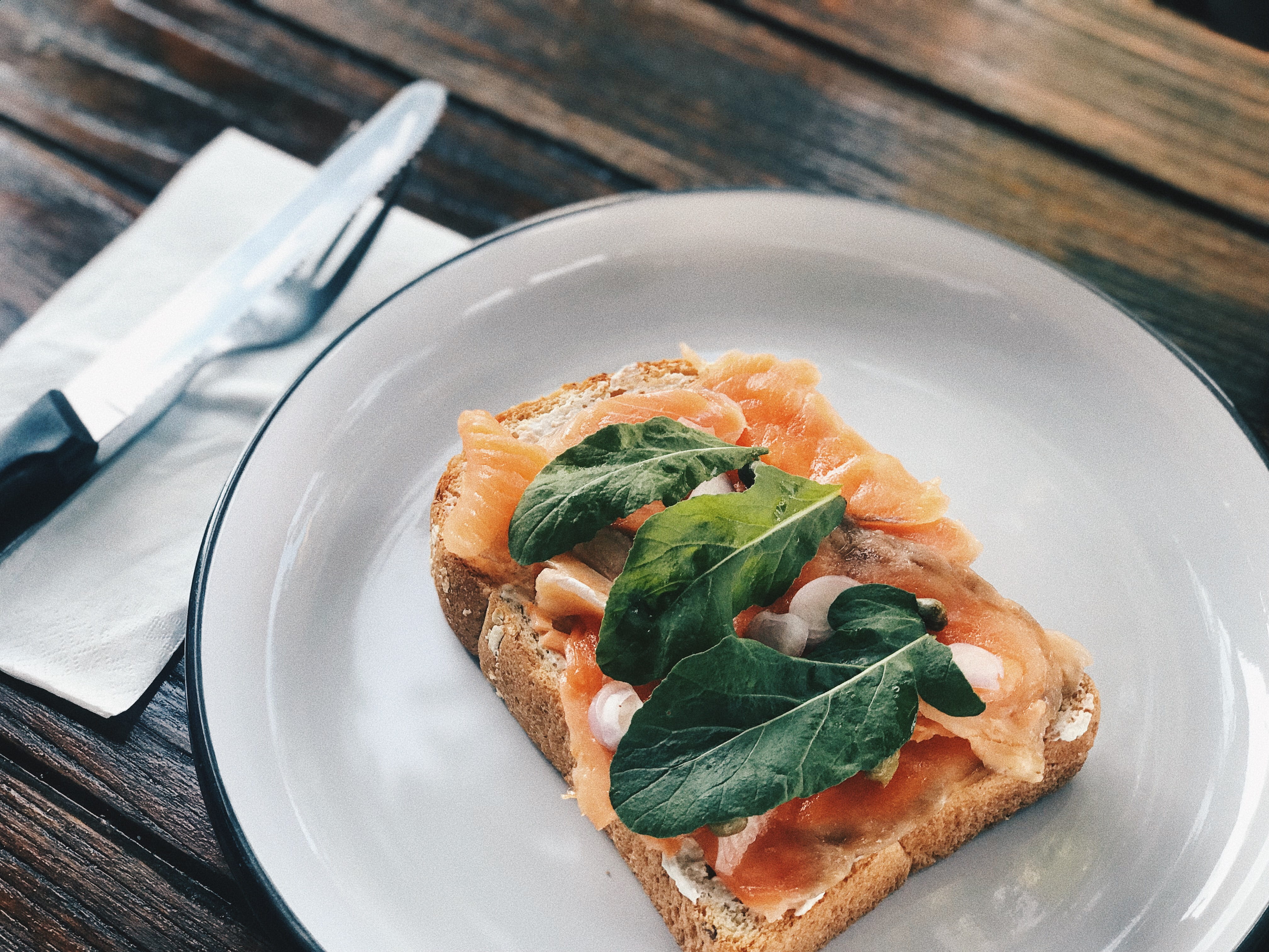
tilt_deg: -53.3
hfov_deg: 33.8
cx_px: 634
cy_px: 476
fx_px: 2090
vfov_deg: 25.7
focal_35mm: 57
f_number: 2.8
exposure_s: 1/50
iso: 40
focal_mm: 6.6
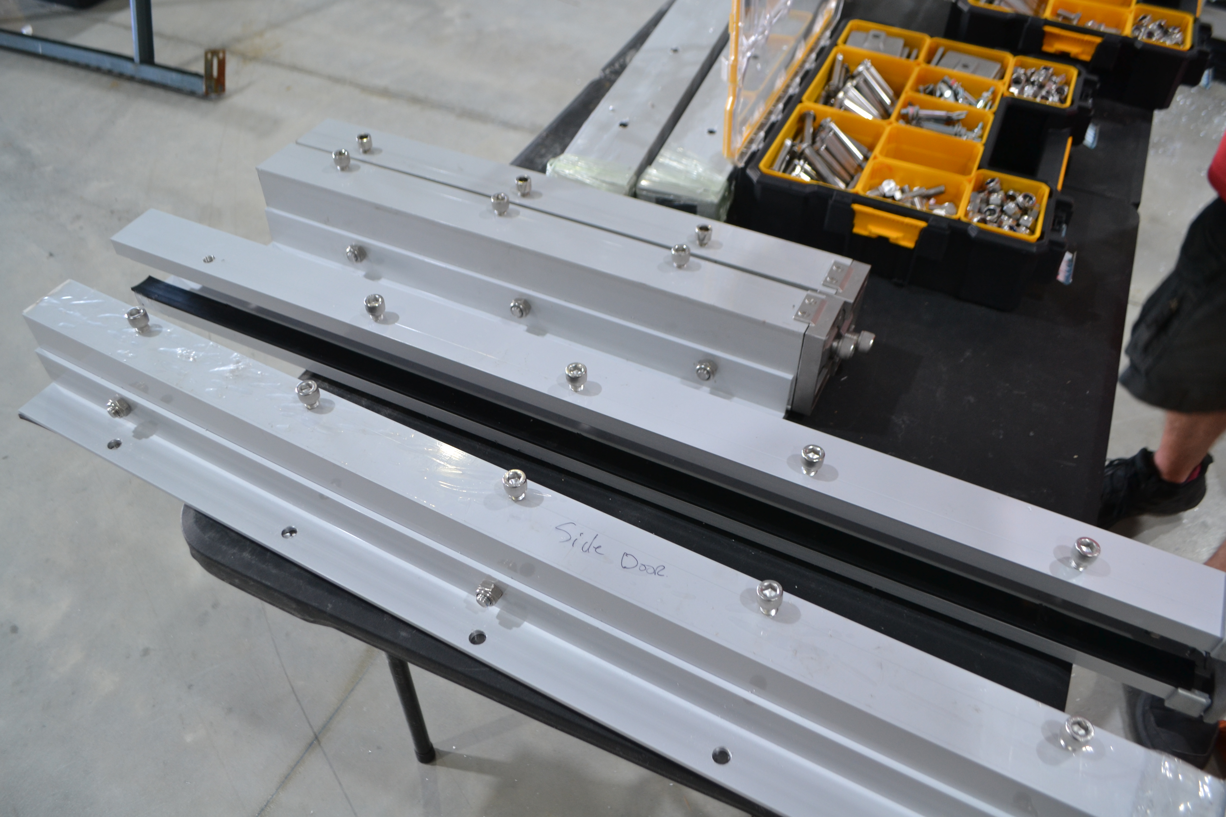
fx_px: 919
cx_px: 613
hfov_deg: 67.4
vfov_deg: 47.9
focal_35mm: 27
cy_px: 408
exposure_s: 1/60
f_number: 4
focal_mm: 18
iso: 400
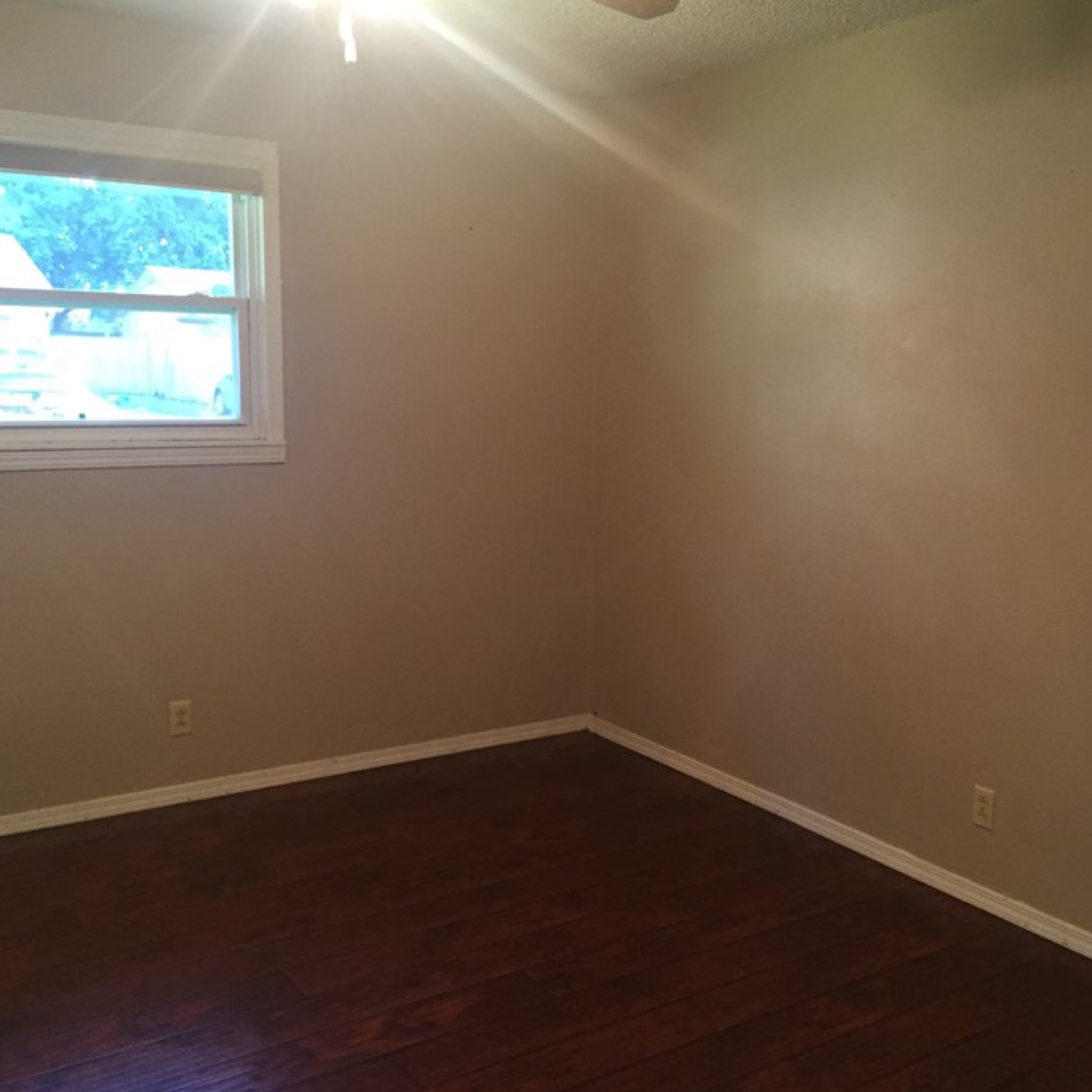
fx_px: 1249
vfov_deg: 47.2
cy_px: 549
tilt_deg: -8.3
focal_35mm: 35
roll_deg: -2.6
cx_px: 646
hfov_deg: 47.0
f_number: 2.2
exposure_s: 1/30
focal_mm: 4.15
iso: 200
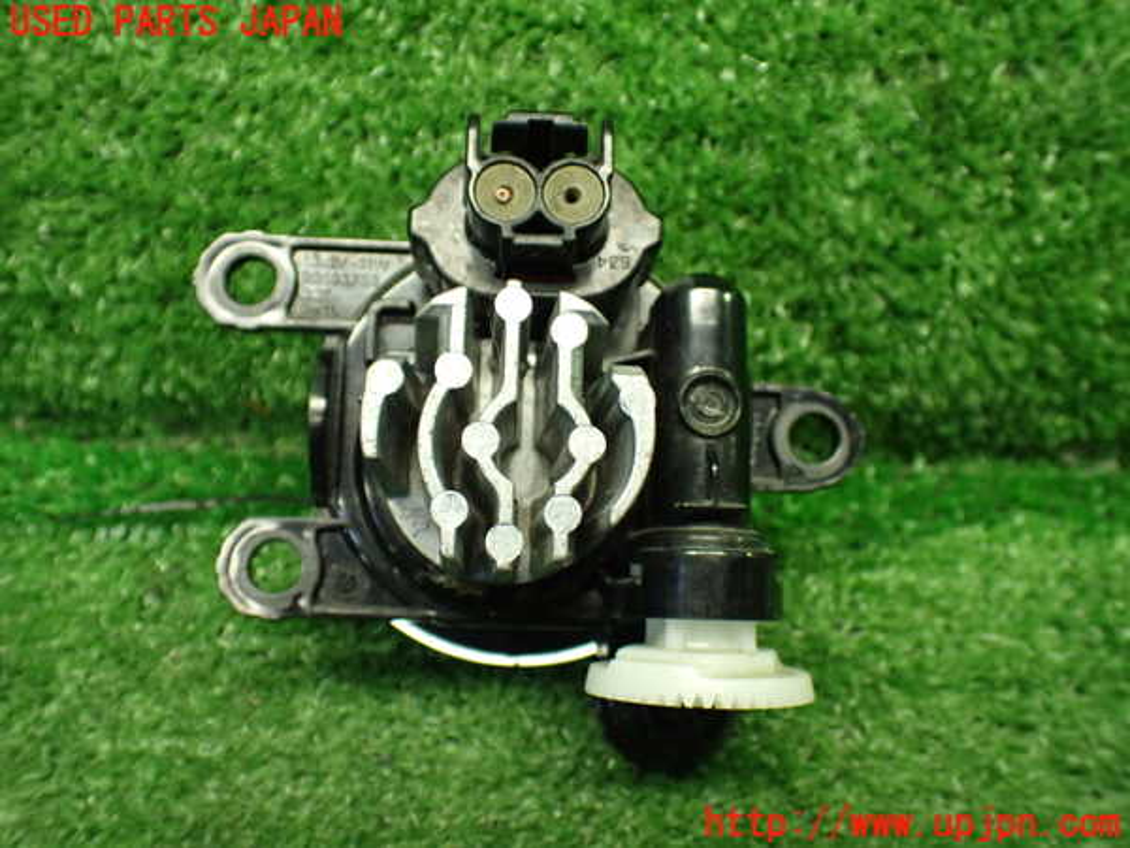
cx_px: 565
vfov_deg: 44.2
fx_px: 1045
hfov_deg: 56.8
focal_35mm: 32
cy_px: 424
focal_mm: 5.79
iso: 800
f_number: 2.4
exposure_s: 1/100
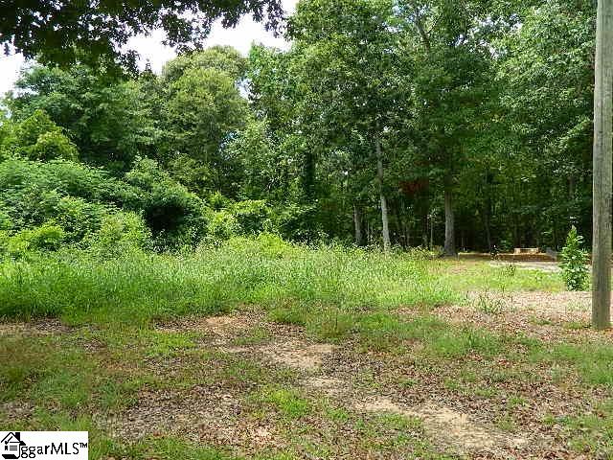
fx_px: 549
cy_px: 230
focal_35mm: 31
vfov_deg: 45.4
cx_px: 306
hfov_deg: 58.4
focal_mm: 5.6
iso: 80
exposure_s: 1/200
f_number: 3.2
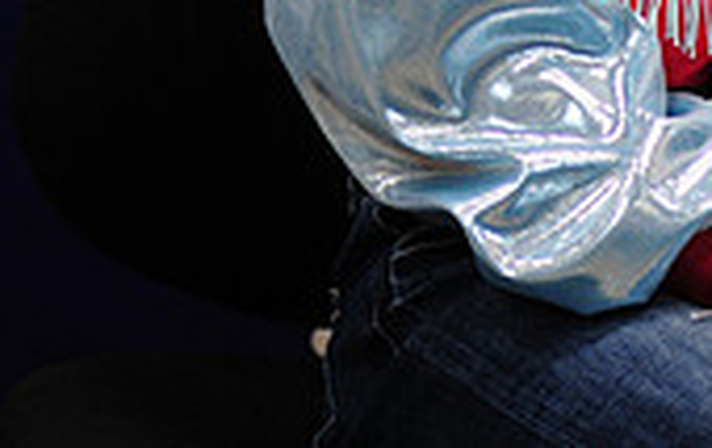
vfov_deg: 3.1
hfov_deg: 4.9
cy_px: -758
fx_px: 8283
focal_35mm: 426
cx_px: 773
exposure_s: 1/125
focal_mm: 82
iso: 640
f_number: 4
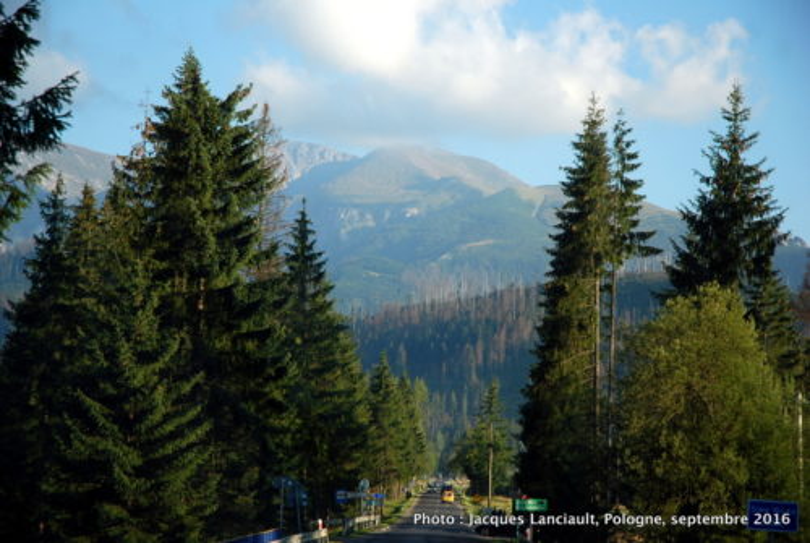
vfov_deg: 13.1
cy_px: 272
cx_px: 405
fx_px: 2366
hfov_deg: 19.4
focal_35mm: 105
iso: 100
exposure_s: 1/250
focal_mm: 70
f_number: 4.5
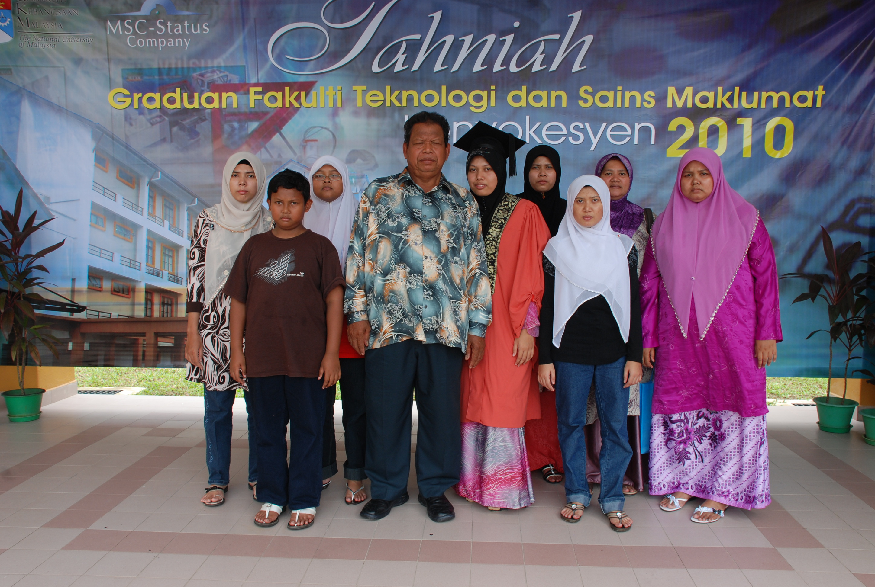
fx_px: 804
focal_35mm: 33
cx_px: 438
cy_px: 294
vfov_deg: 40.1
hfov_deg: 57.1
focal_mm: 22
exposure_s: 1/80
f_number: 8
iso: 200
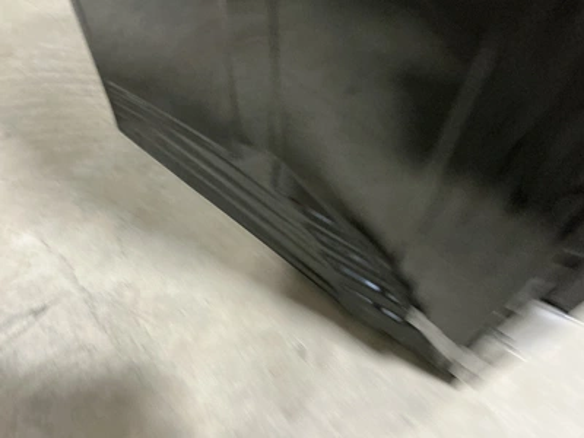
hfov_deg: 63.4
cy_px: 219
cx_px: 292
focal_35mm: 28
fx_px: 472
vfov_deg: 49.7
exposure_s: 1/40
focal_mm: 3
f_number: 1.8
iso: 320
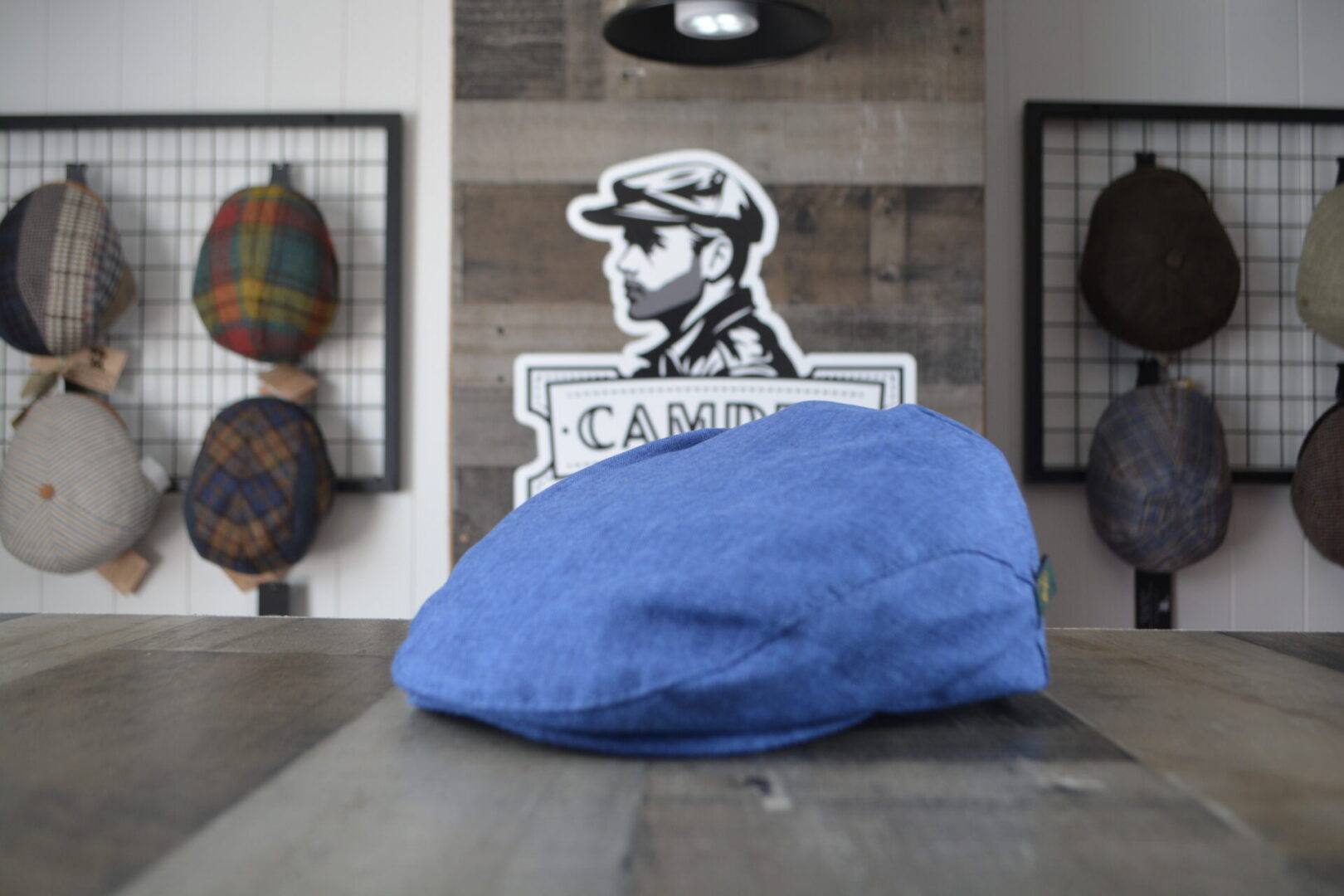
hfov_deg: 57.2
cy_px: 448
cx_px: 672
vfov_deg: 40.0
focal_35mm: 33
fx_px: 1232
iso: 400
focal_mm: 22
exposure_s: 1/80
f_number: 4.5
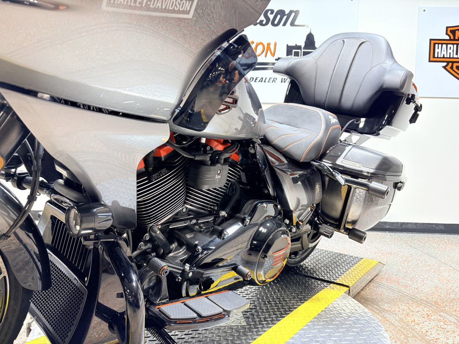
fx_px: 345
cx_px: 230
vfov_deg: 53.1
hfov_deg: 67.3
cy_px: 172
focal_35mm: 26
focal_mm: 5.96
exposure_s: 1/60
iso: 100
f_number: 1.6
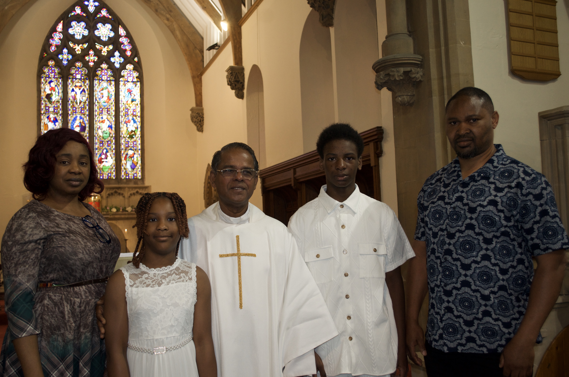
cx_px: 284
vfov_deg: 36.7
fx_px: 568
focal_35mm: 36
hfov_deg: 53.2
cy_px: 188
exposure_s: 1/60
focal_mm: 24
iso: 800
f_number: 4
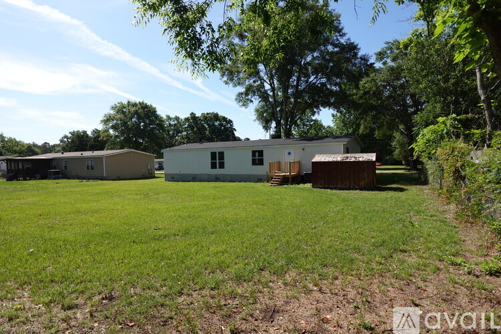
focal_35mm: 20
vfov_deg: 61.9
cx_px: 250
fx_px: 278
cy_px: 167
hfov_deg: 84.0
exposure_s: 1/3200
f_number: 2
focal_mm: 7.6
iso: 125
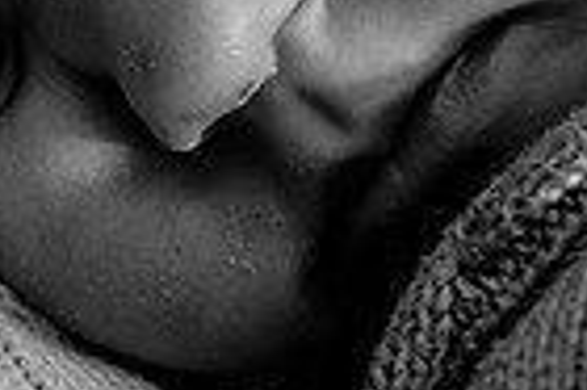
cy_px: 10
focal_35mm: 170
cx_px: -8
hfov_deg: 12.0
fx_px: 2769
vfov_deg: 8.0
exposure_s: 1/250
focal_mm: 41
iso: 800
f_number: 4.5
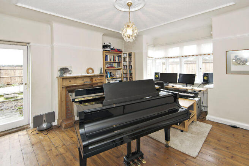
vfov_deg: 73.8
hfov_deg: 96.7
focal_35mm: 16
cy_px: 83
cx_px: 124
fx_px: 111
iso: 320
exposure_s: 1/25
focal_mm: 16
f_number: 5
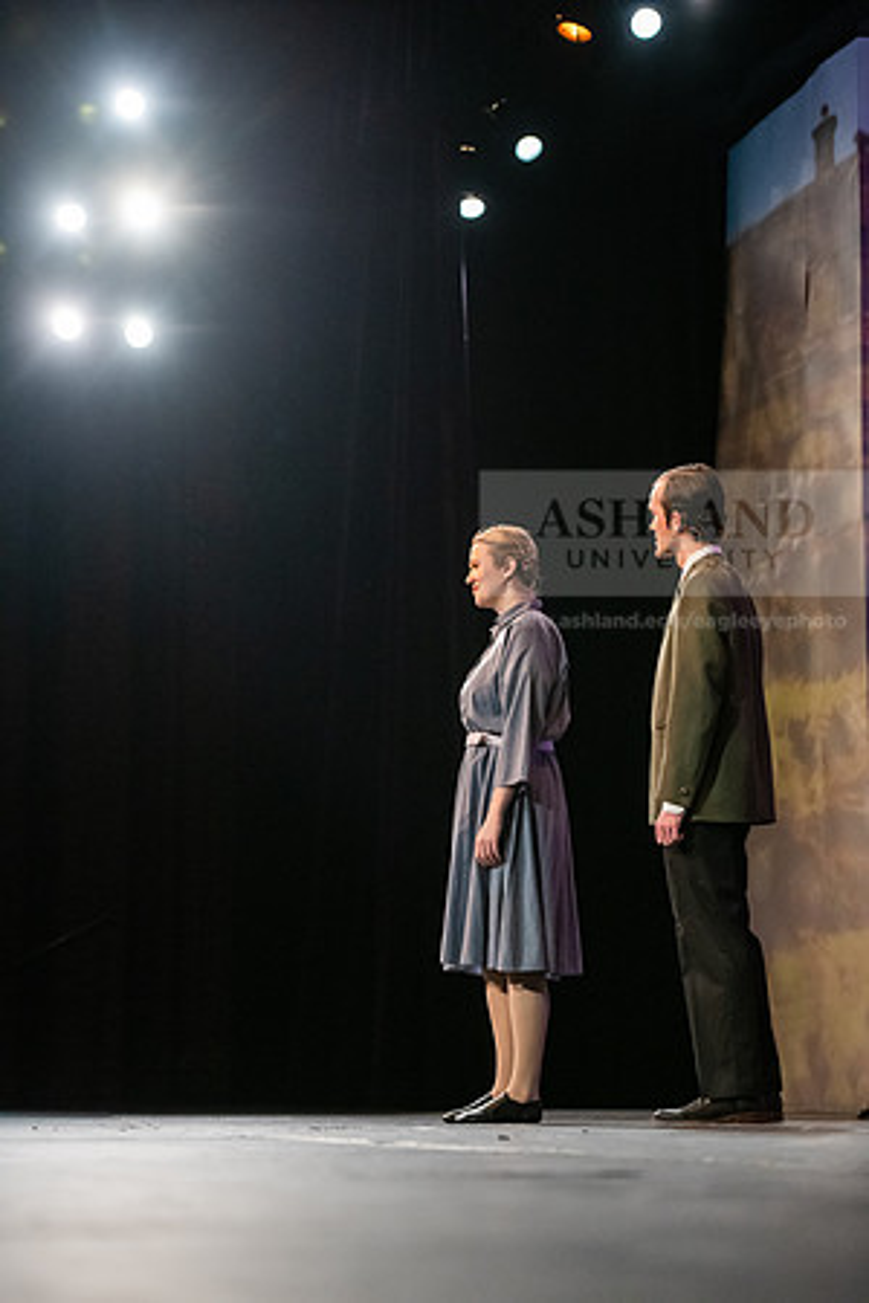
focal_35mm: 90
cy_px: 652
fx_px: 3258
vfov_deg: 22.6
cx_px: 434
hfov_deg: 15.2
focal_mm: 90
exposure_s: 1/320
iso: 5000
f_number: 3.2
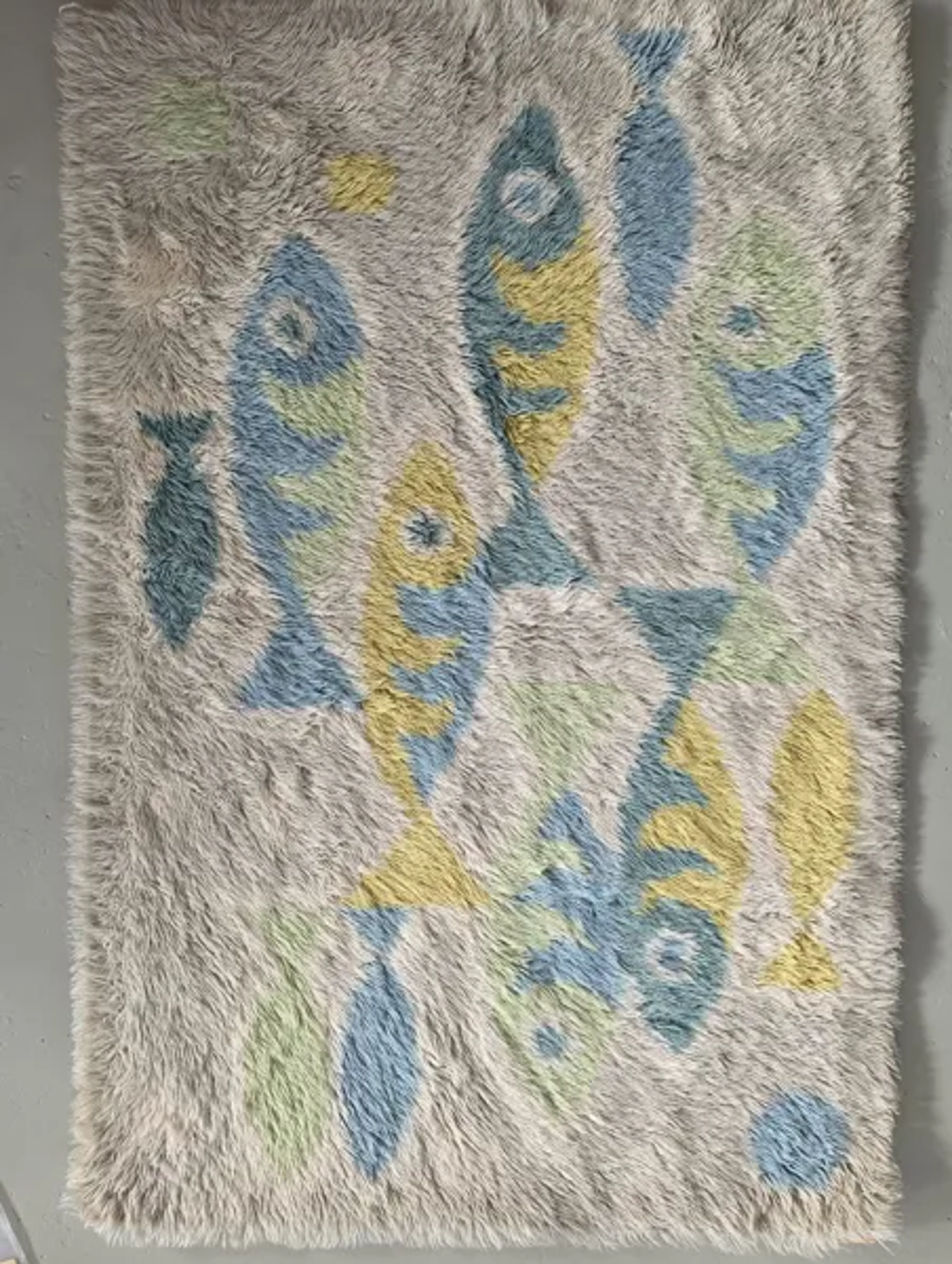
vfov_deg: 73.8
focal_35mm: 23
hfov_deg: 59.0
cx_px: 476
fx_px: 841
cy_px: 632
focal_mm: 6.5
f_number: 1.4
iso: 100
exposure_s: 1/101
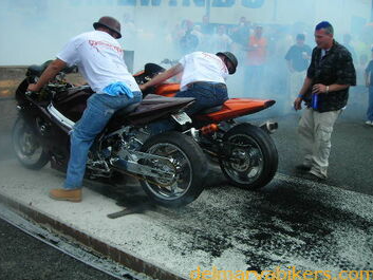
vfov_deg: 33.6
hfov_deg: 43.8
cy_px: 125
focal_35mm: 43
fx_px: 463
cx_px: 168
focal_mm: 6.3
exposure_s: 1/107
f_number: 6.4
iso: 50
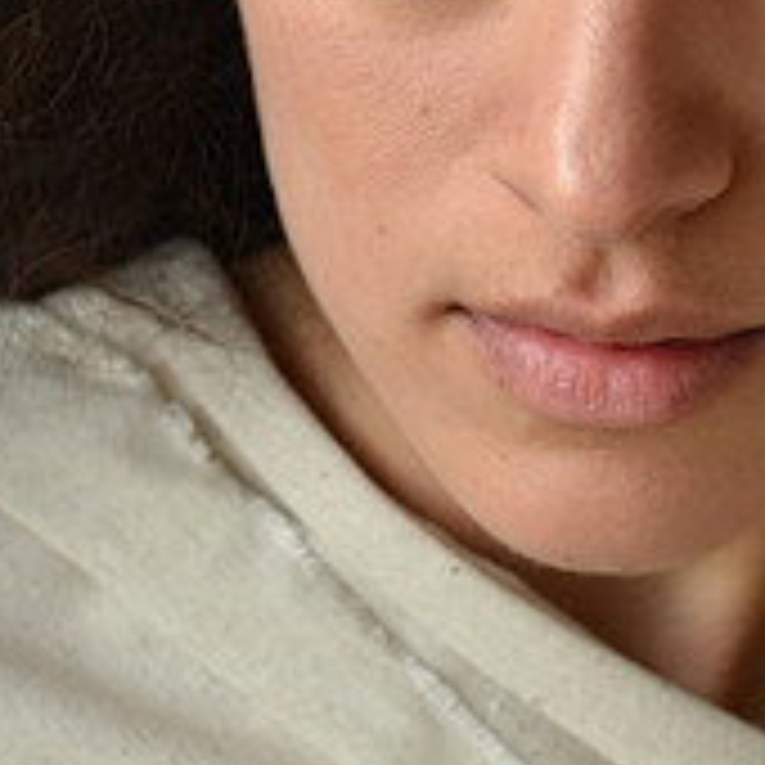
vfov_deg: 10.0
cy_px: 302
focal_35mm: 174
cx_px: 700
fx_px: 4350
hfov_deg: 10.0
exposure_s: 1/60
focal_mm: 40
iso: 400
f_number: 5.3
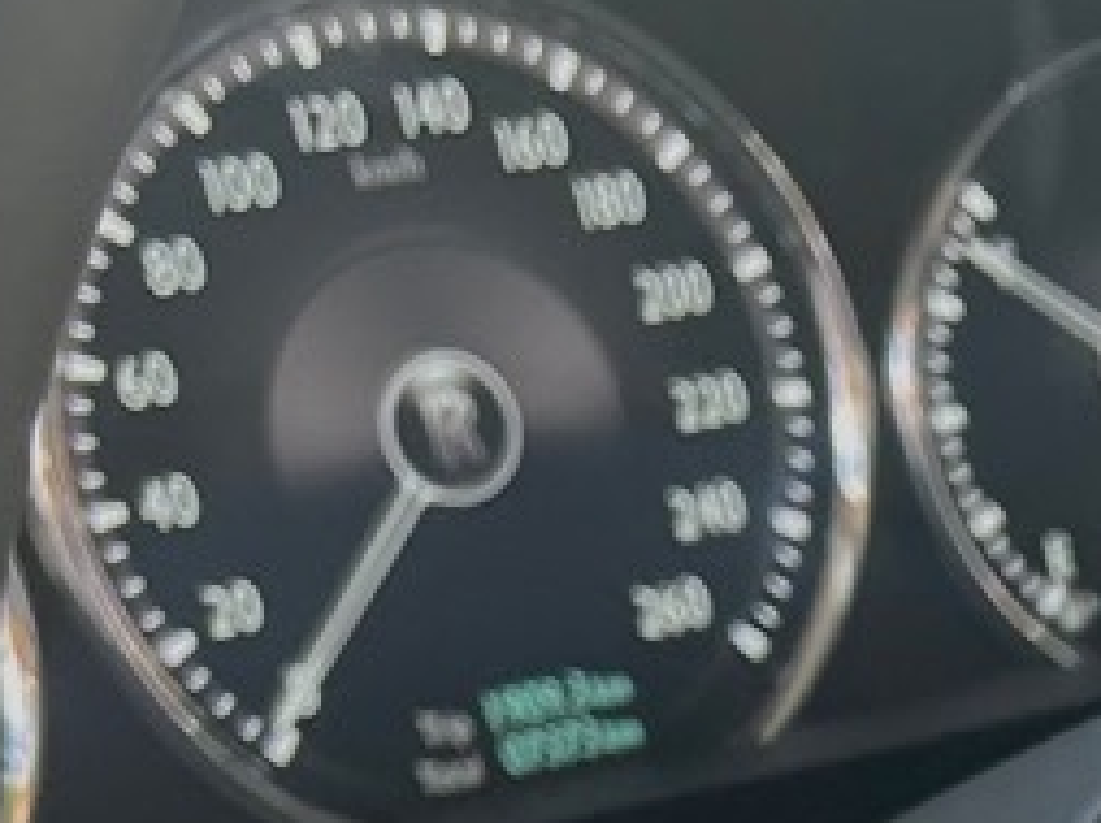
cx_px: 1808
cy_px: 1711
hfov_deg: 14.6
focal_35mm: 123
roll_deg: -2.0
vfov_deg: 10.8
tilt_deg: -31.5
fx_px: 3908
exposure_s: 1/121
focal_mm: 5.1
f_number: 1.6
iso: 100
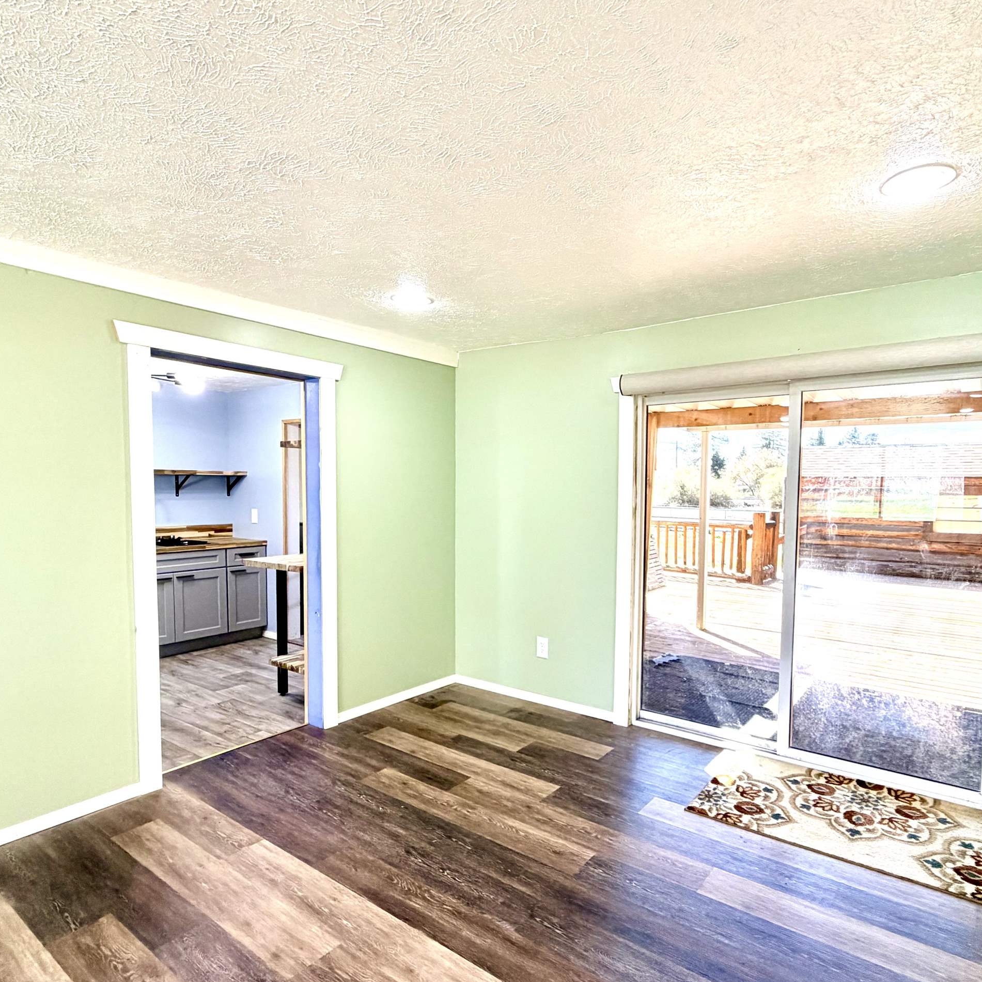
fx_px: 642
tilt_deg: -4.3
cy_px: 527
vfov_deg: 74.7
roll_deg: -0.4
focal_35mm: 20
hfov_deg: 74.7
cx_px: 533
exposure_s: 1/120
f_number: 2.2
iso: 160
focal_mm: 2.22
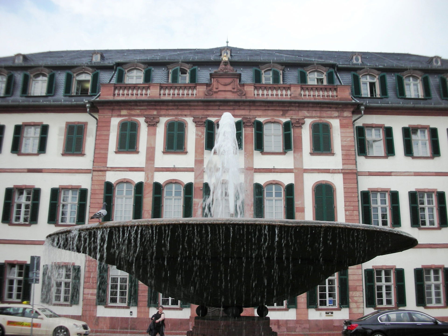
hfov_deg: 52.6
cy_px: 168
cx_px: 224
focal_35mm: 35
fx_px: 453
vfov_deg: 40.7
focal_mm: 5.8
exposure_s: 1/60.8
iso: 50
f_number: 8.5
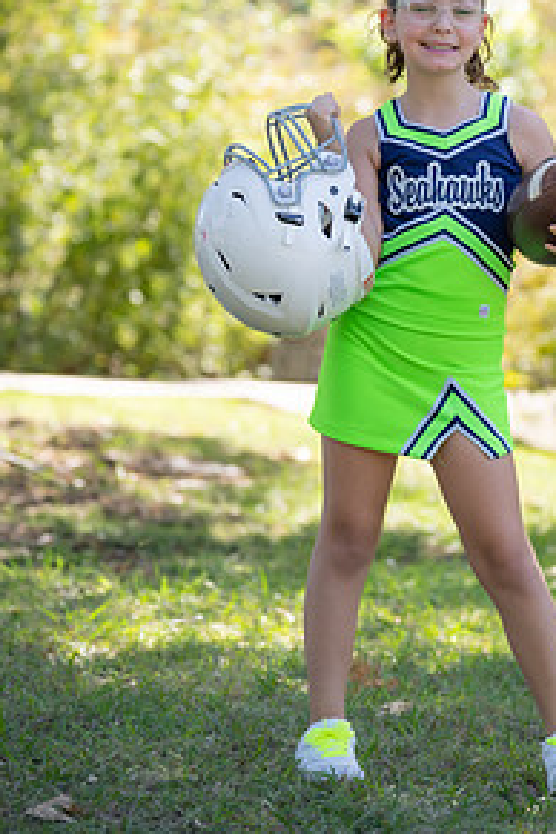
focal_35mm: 185
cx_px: 444
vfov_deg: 11.1
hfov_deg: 7.4
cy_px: 302
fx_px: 4285
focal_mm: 90
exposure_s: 1/400
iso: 100
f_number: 2.8
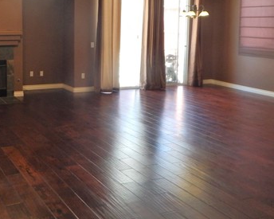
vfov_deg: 36.4
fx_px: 324
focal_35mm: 40
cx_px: 58
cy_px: 54
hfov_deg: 43.8
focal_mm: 4
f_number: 3
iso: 140
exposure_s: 1/30
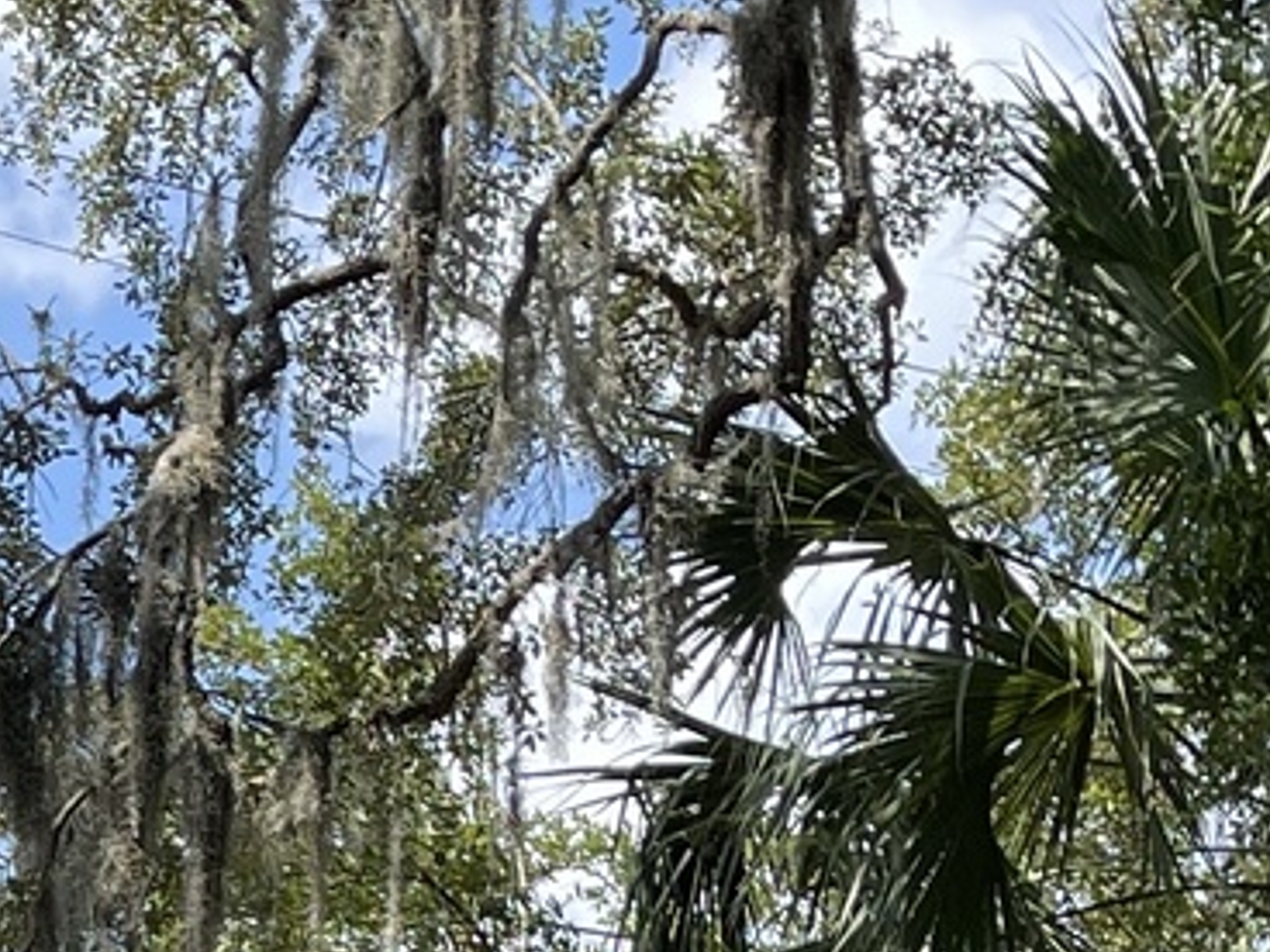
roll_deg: -0.7
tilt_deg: +2.9
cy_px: 1870
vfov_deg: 10.1
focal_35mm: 136
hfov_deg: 14.0
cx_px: -324
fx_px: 4990
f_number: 1.6
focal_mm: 5.1
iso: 32
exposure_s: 1/2123
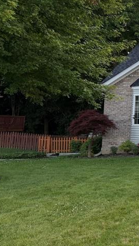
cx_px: 259
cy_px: 82
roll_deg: -0.1
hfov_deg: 17.1
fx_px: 367
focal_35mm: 56
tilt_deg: +6.8
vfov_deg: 36.8
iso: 100
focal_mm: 6.76
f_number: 1.78
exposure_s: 1/423
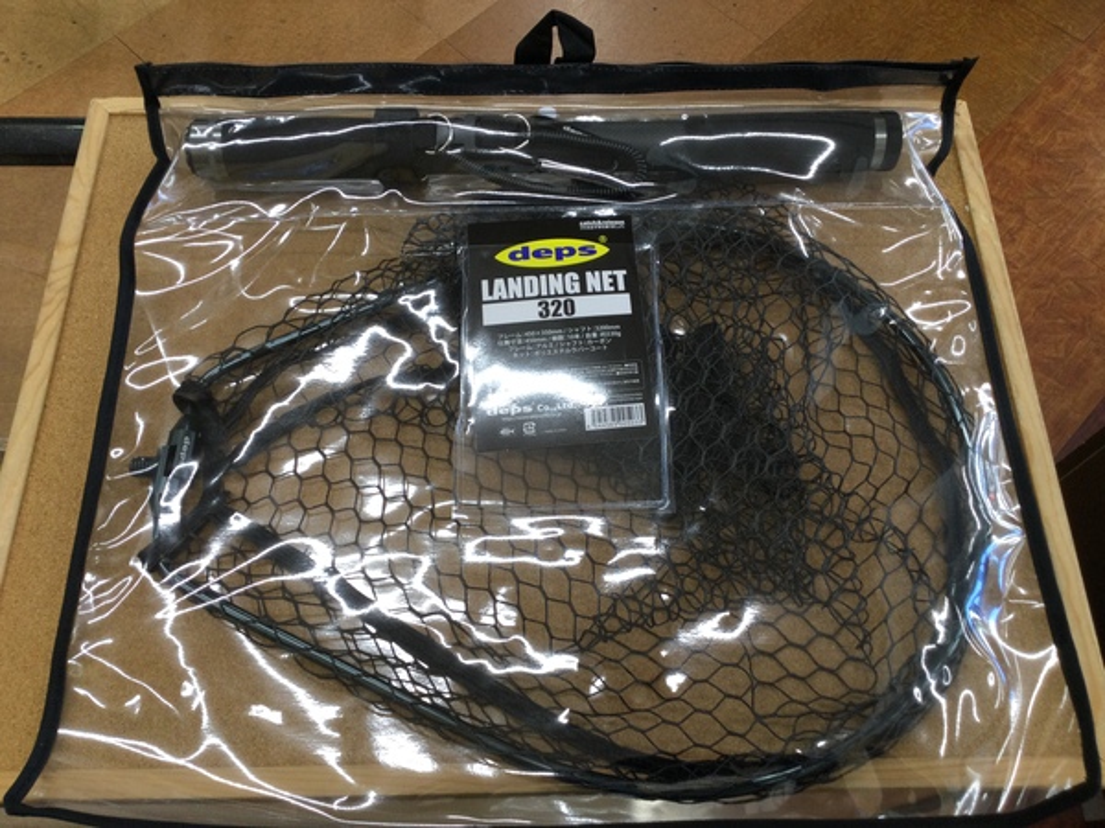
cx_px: 552
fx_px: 990
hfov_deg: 58.4
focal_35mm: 31
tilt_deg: -65.3
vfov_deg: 45.4
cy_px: 414
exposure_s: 1/40
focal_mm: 3.3
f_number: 2.4
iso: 25
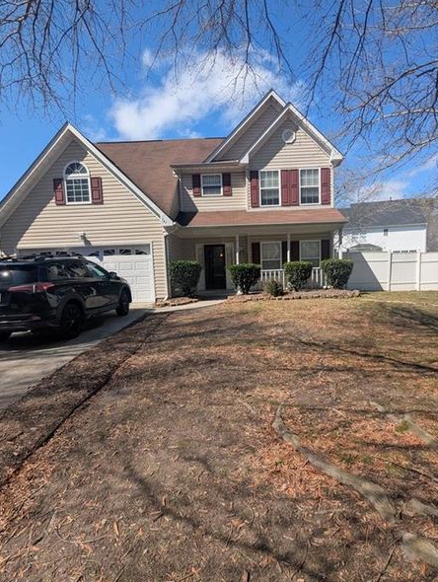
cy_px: 306
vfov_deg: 87.6
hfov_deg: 71.6
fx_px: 303
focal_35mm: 18
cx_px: 233
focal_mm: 2.35
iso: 47
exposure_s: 1/1754
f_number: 2.2
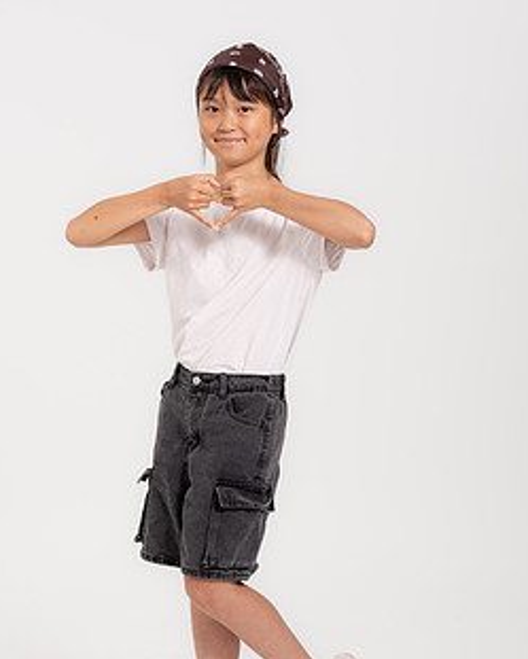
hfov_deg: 16.2
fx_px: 1855
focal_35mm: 95
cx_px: 242
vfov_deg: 20.1
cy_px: 392
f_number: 10
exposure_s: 1/160
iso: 400
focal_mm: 70
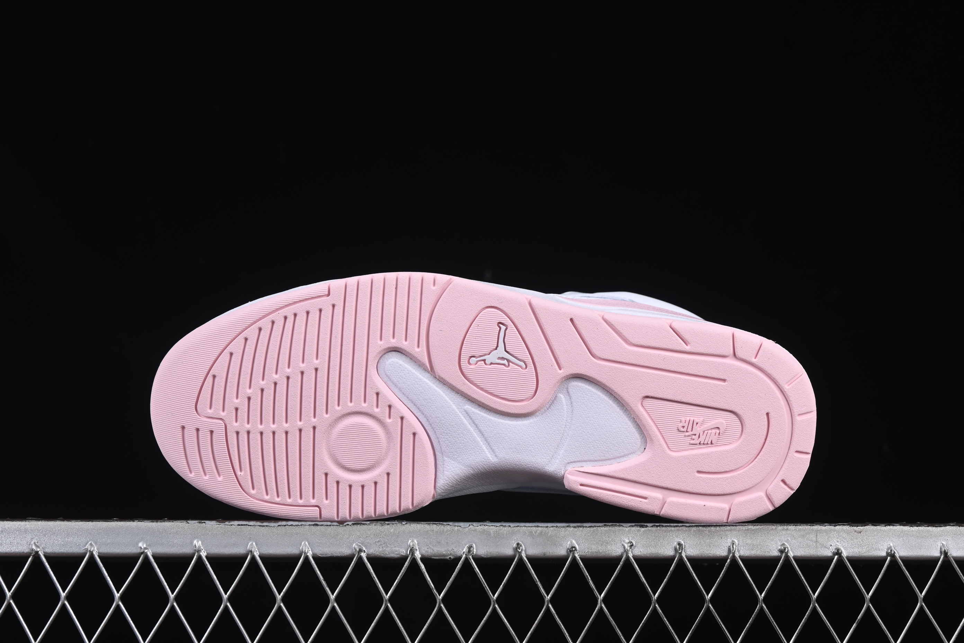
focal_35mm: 75
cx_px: 482
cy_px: 322
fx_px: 2008
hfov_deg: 27.0
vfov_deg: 18.2
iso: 160
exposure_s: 1/80
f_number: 8
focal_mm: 50
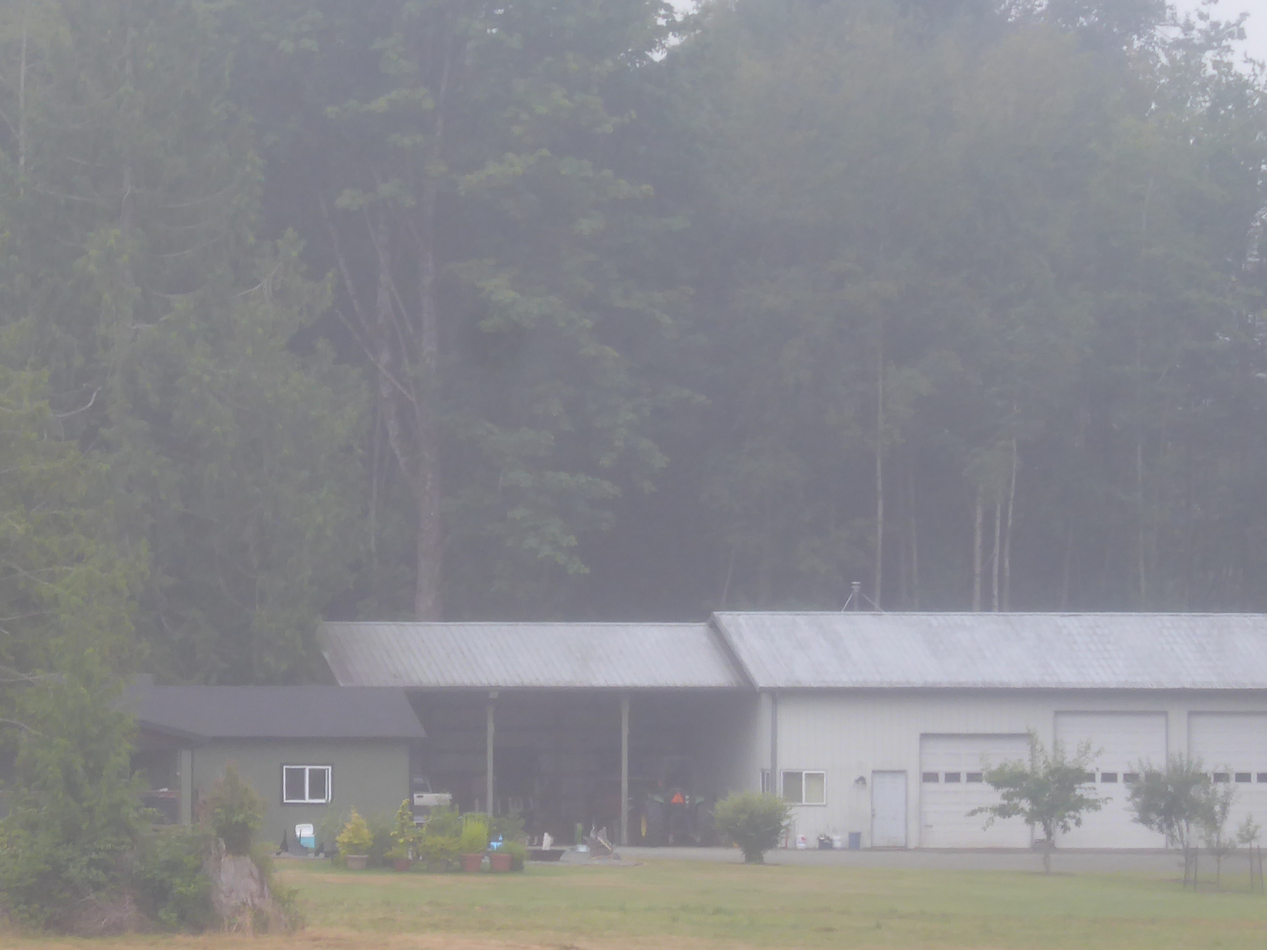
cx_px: 351
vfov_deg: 2.6
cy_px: 721
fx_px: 21299
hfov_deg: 3.4
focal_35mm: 582
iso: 100
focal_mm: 53.8
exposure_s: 1/80
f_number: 5.8
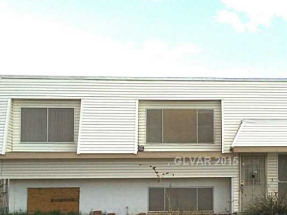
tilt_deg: +2.0
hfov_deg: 42.0
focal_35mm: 44
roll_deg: +0.6
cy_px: 161
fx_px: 365
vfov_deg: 32.3
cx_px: 207
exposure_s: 1/622
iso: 32
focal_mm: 4.15
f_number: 2.2
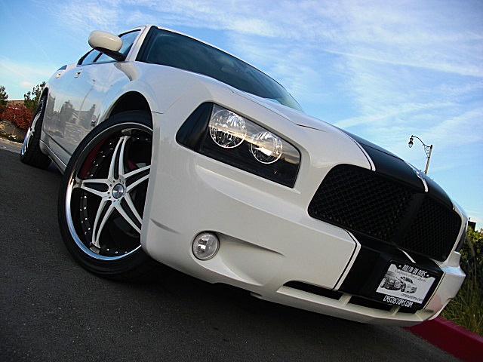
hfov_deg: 51.4
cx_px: 242
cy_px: 181
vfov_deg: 39.7
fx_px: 502
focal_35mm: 36
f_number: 2.8
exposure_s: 1/320
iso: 50
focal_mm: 6.3
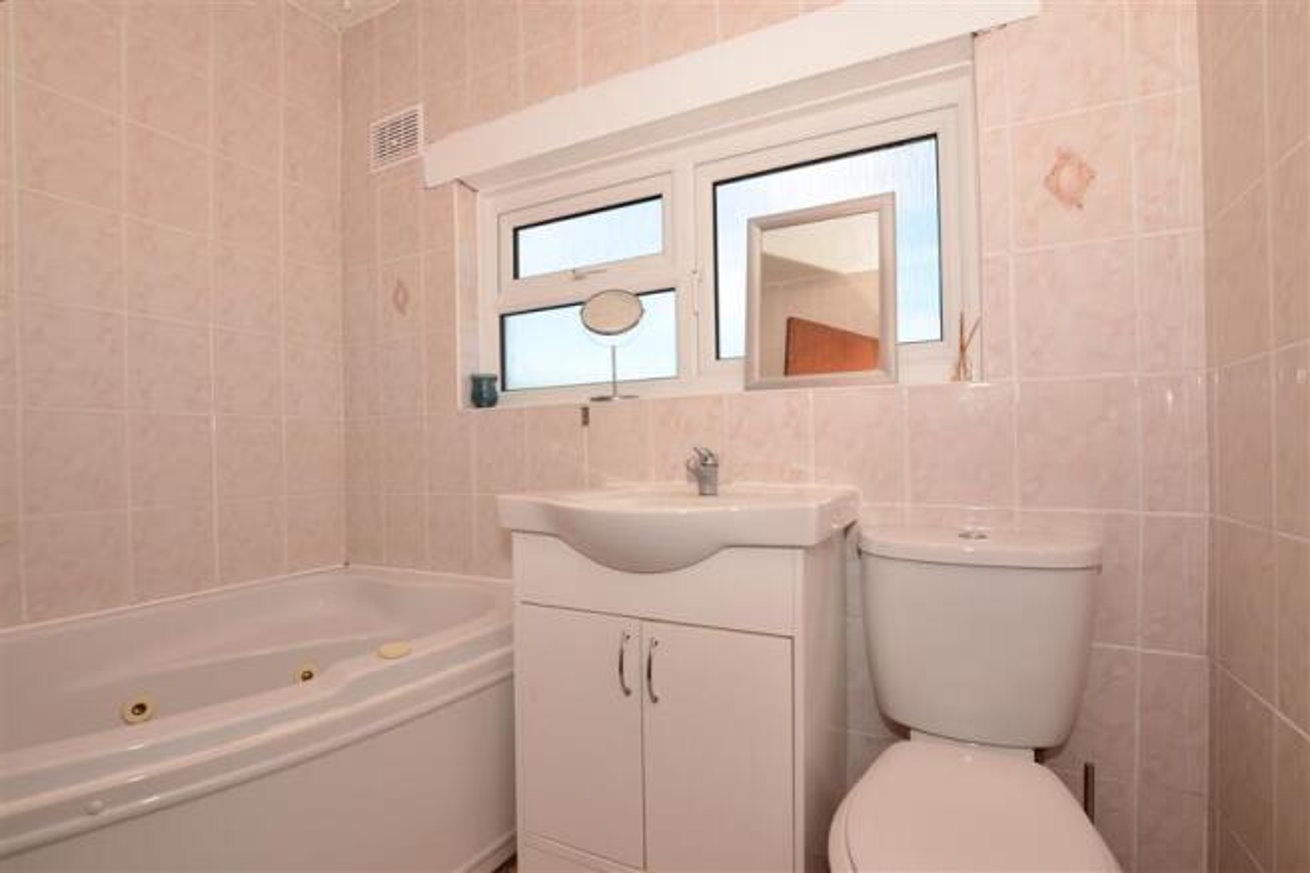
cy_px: 436
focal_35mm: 15
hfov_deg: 100.4
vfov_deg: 77.3
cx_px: 655
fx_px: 546
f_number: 7.1
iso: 200
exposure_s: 1/200
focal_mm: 10
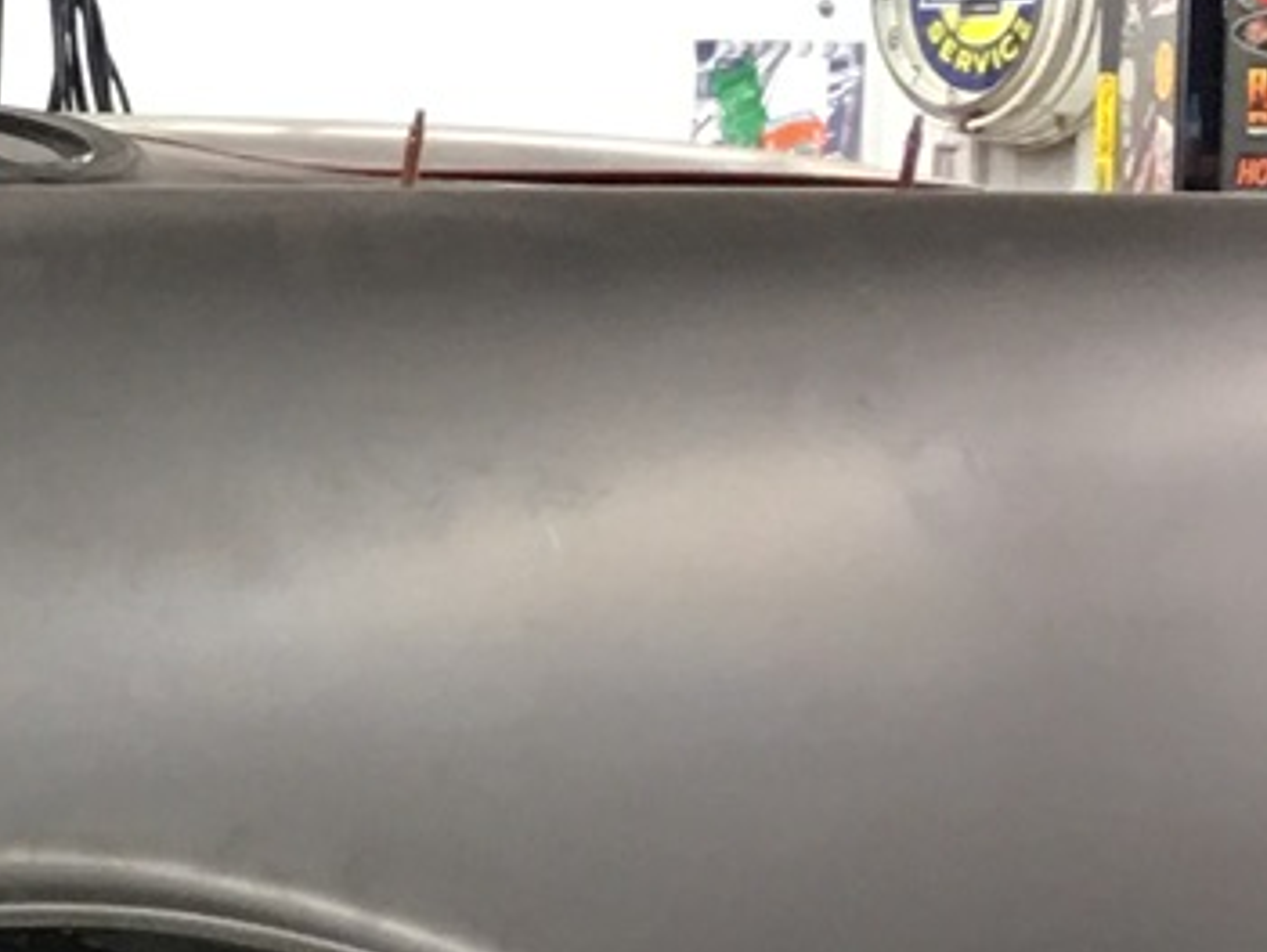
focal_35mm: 169
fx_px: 6192
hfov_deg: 10.2
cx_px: -1776
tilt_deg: -2.5
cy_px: 721
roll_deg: -1.5
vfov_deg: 8.8
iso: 32
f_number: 2.2
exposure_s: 1/30
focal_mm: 4.15
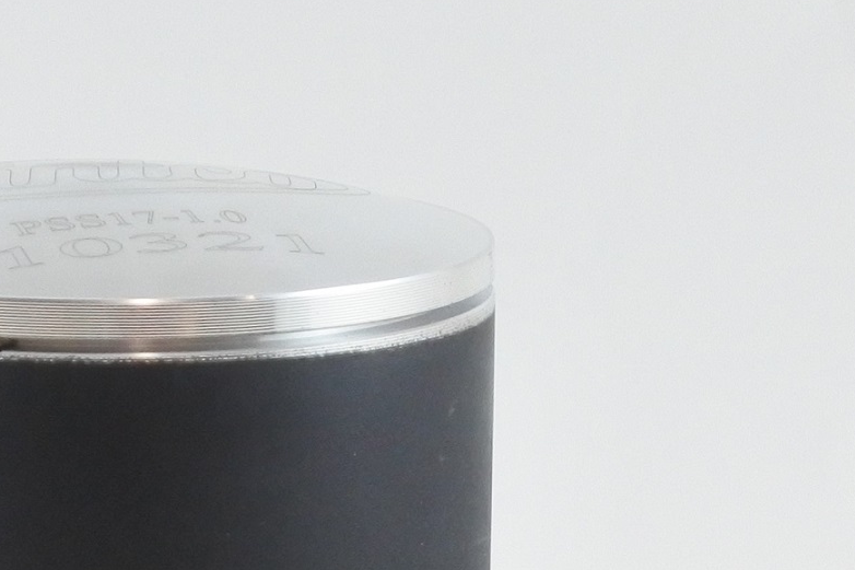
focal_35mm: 132
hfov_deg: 15.4
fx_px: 3134
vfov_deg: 10.3
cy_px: 643
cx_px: 99
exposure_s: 1/125
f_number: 4.5
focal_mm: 19.7
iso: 720
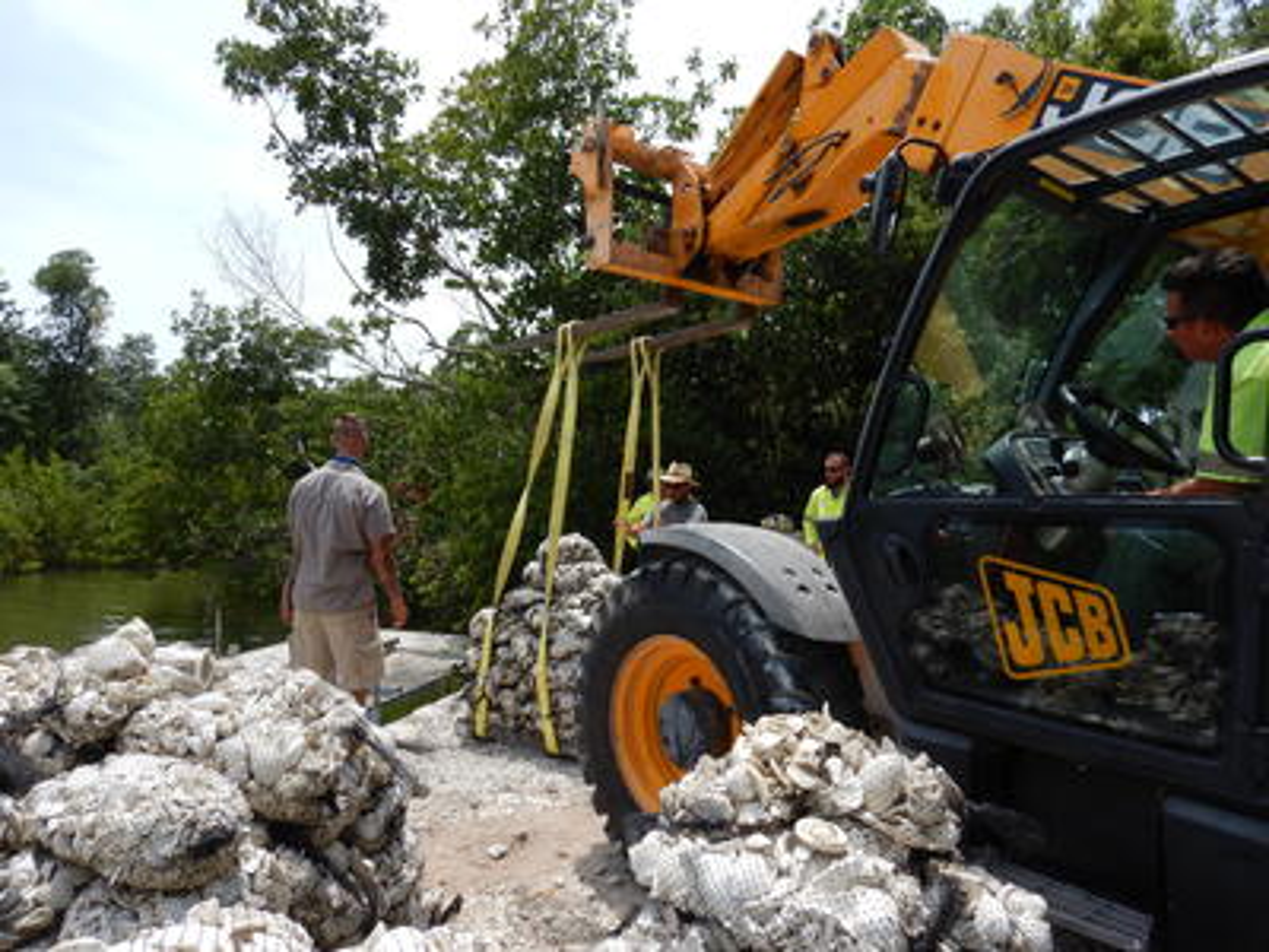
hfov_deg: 71.6
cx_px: 634
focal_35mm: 24
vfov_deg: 56.8
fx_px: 880
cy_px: 476
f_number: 4.1
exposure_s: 1/800
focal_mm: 4.3
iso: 125
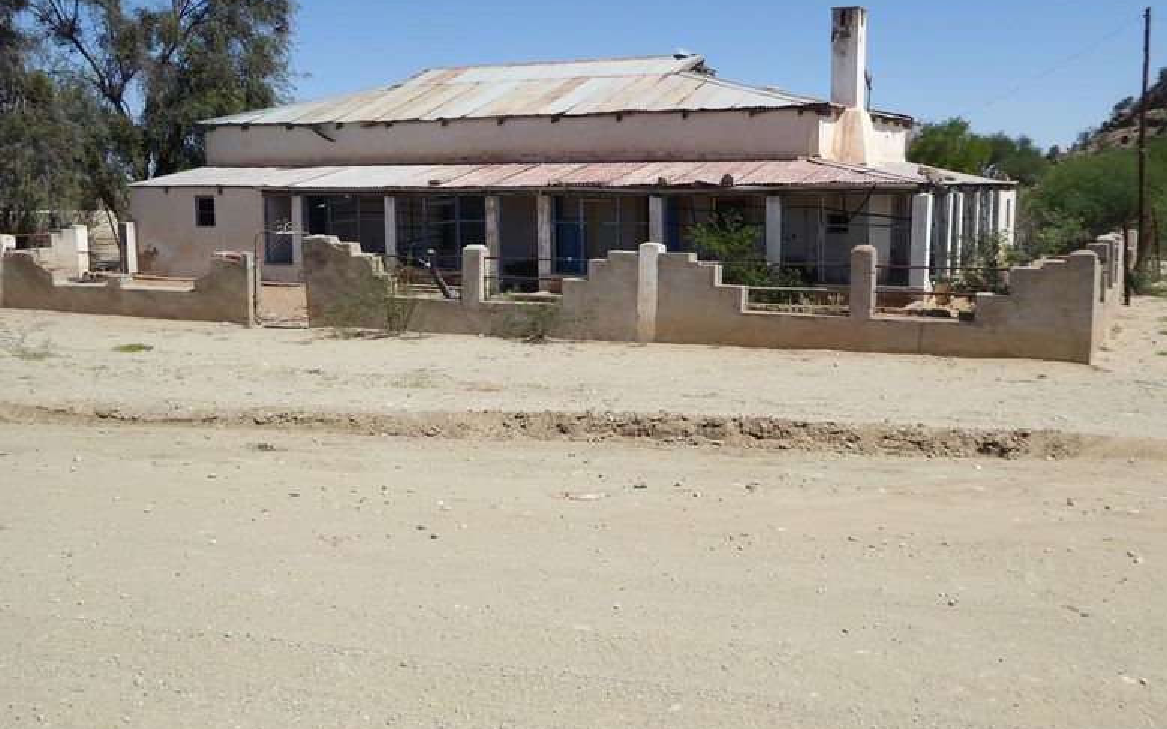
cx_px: 575
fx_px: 1177
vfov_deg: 34.4
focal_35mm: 37
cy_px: 311
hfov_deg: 52.7
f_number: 3.6
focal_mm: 5.8
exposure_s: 1/1000
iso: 80
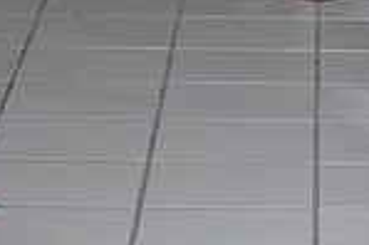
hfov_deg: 6.5
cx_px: 260
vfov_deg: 4.3
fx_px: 3246
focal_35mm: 317
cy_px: -285
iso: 1250
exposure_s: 1/160
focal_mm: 105
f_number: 5.6
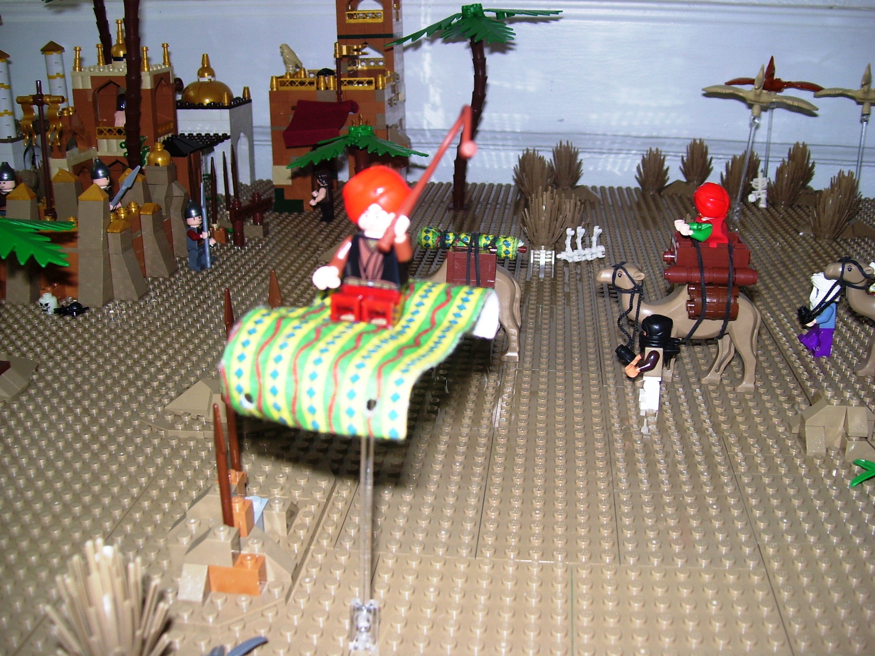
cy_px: 328
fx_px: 910
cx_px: 438
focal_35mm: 36
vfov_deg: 39.7
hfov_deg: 51.4
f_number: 2.7
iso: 80
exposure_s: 1/60
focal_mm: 6
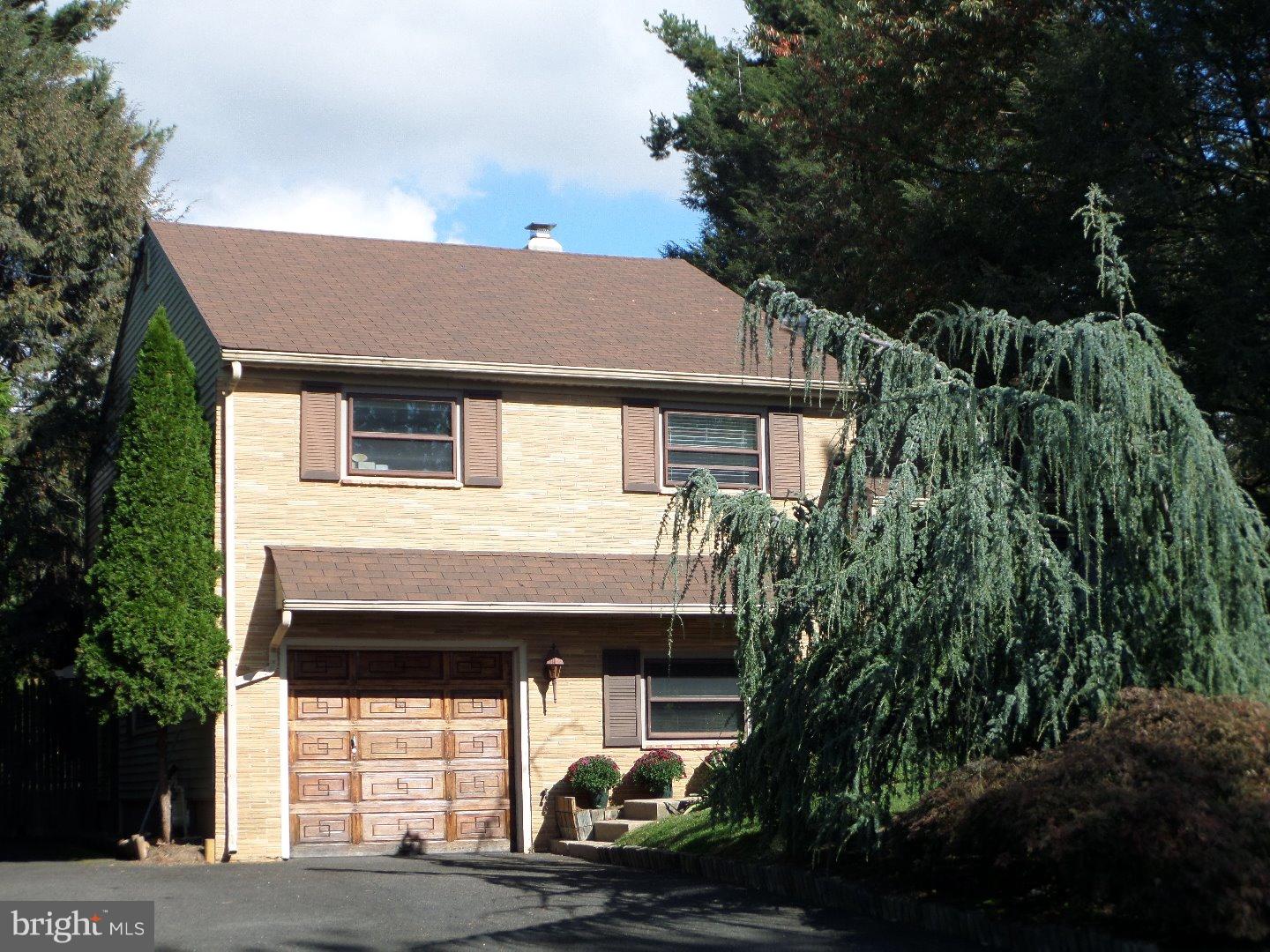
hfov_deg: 31.2
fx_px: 2275
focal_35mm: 62
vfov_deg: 23.7
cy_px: 476
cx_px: 635
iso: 100
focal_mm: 10.2
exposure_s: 1/500
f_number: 4
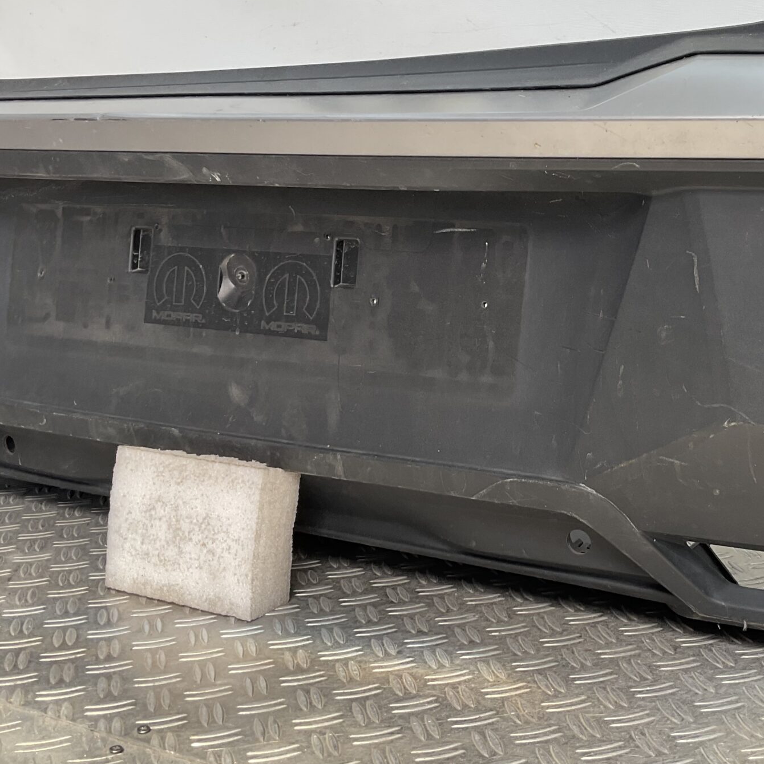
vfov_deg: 34.7
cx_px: 547
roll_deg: -0.4
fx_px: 1224
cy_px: 348
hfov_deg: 34.1
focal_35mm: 49
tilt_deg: -12.1
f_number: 1.8
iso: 16
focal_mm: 3
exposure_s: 1/152
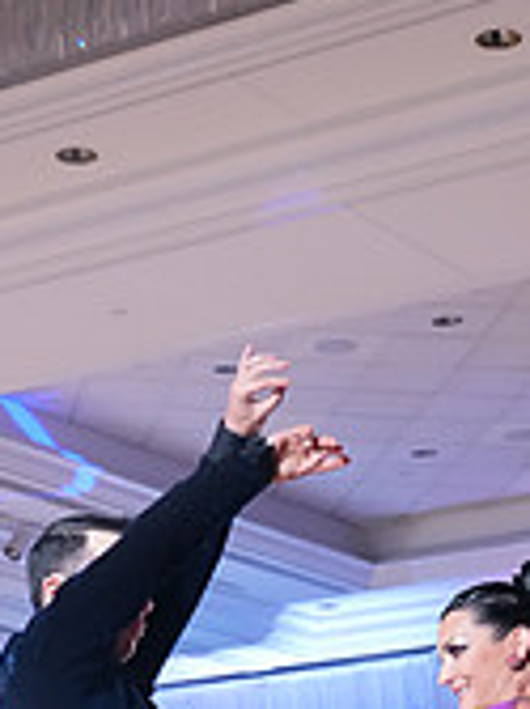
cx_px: 371
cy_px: 909
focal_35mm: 117
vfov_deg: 16.0
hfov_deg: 12.6
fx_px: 2392
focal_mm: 35
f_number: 4
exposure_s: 1/250
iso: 3200
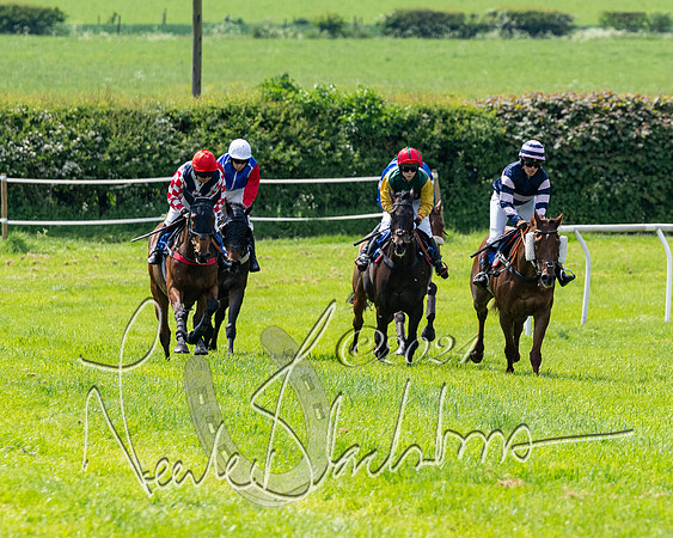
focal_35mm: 412
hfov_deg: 4.7
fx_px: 8196
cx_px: 493
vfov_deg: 3.8
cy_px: 264
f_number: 4
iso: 400
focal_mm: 165
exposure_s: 1/4000
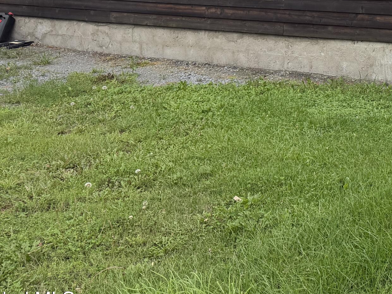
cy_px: -23
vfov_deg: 23.8
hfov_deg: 29.5
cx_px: 443
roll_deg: -0.1
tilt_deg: -3.2
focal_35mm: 58
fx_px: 657
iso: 80
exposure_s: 1/2703
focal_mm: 6.76
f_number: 1.78
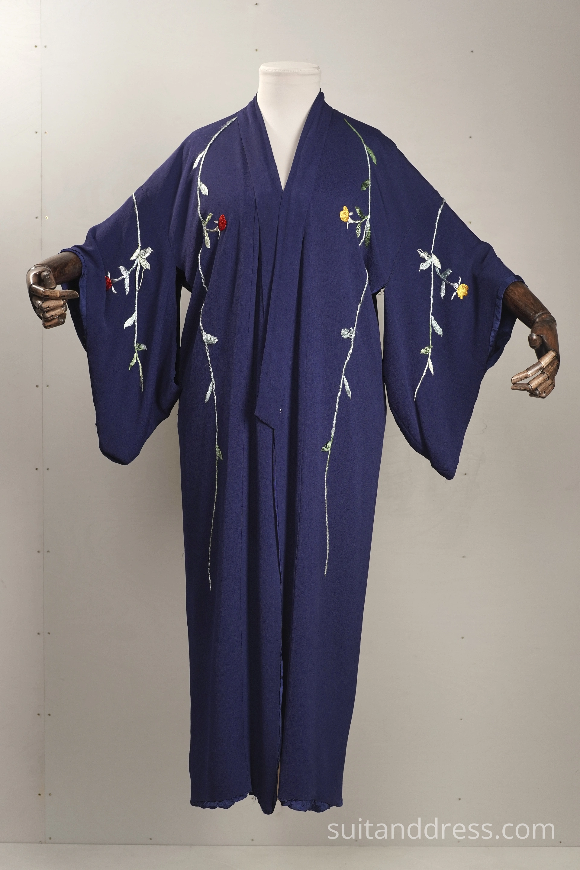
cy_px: 435
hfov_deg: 28.1
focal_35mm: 48
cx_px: 290
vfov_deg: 41.1
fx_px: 1160
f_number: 5
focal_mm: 32
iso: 400
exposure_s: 1/60
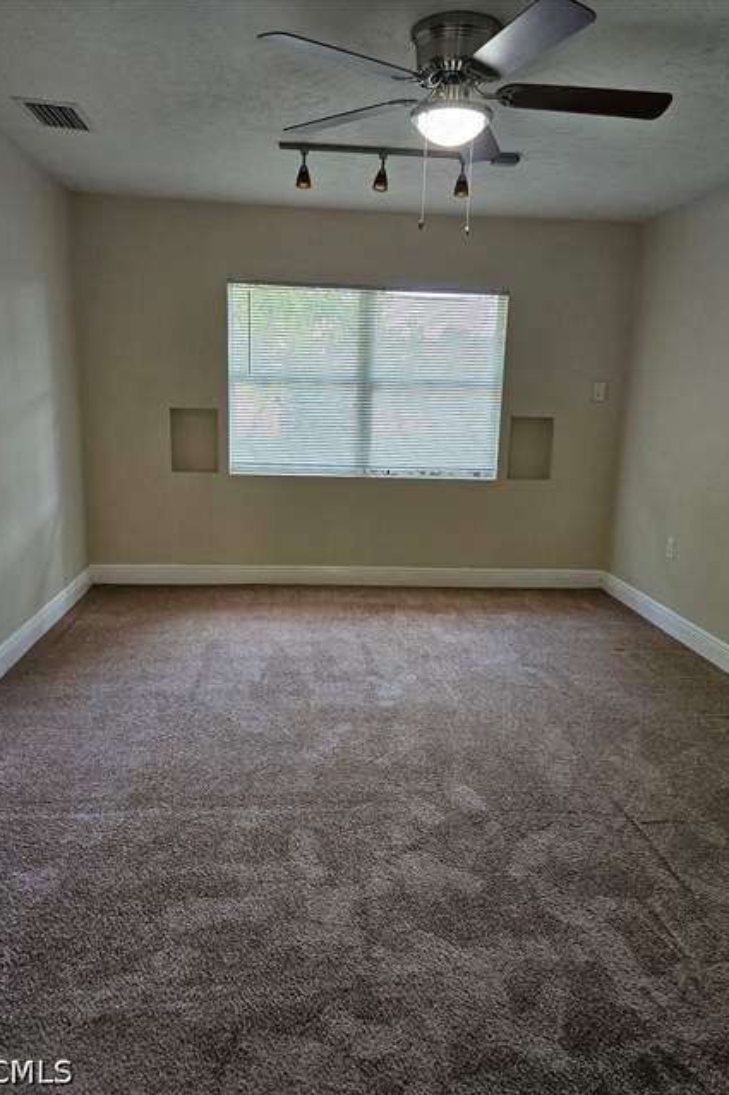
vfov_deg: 73.8
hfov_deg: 53.1
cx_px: 350
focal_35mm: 24
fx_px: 729
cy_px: 548
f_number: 1.8
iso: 250
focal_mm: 5.4
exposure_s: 1/120
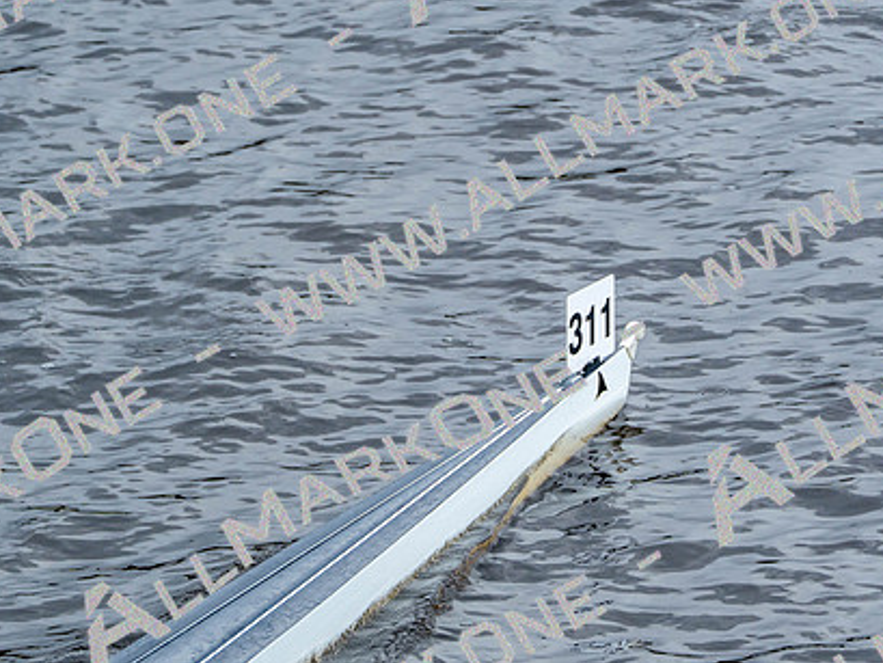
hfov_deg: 2.9
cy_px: 342
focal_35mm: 676
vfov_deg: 2.2
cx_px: 522
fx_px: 17249
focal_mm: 496
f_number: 6.3
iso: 2000
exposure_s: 1/1000
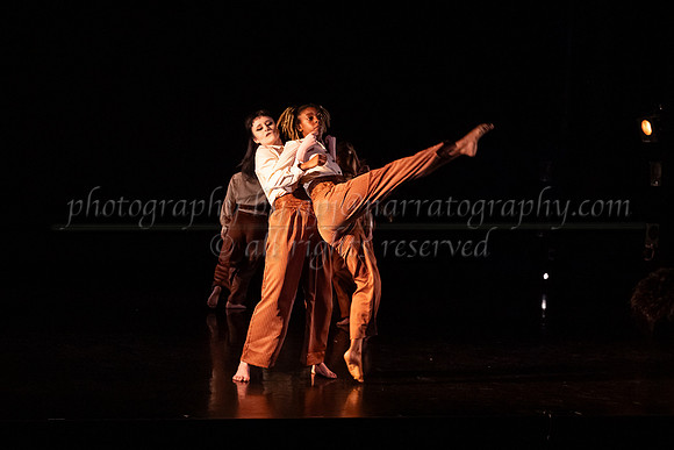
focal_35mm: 65
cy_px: 223
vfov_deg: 21.0
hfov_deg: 31.0
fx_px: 1215
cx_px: 347
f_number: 4
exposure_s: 1/400
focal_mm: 50
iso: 4000
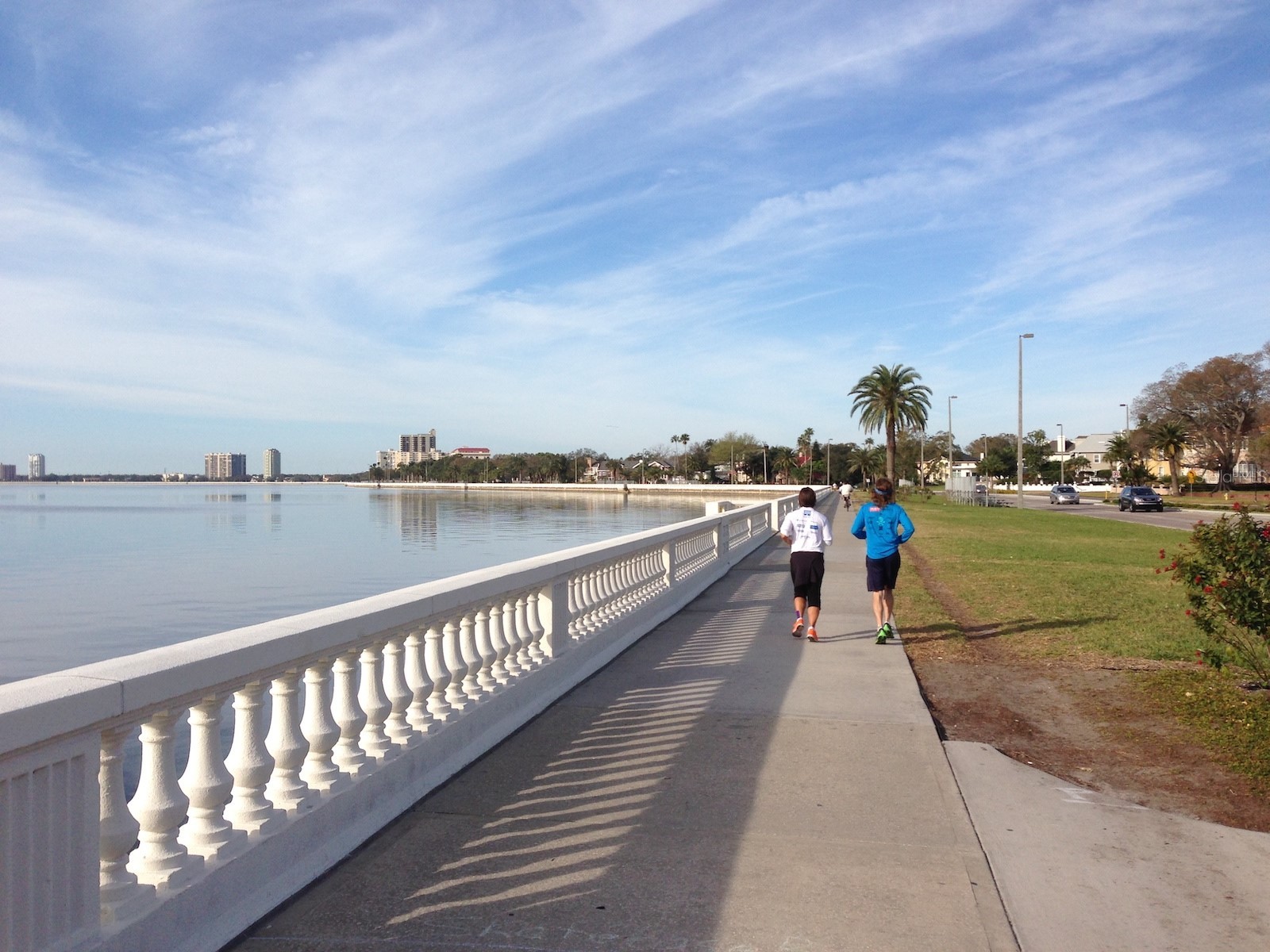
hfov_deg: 55.4
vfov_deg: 42.9
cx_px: 635
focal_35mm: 33
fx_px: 1211
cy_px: 476
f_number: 2.4
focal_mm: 4.13
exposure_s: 1/1748
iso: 50
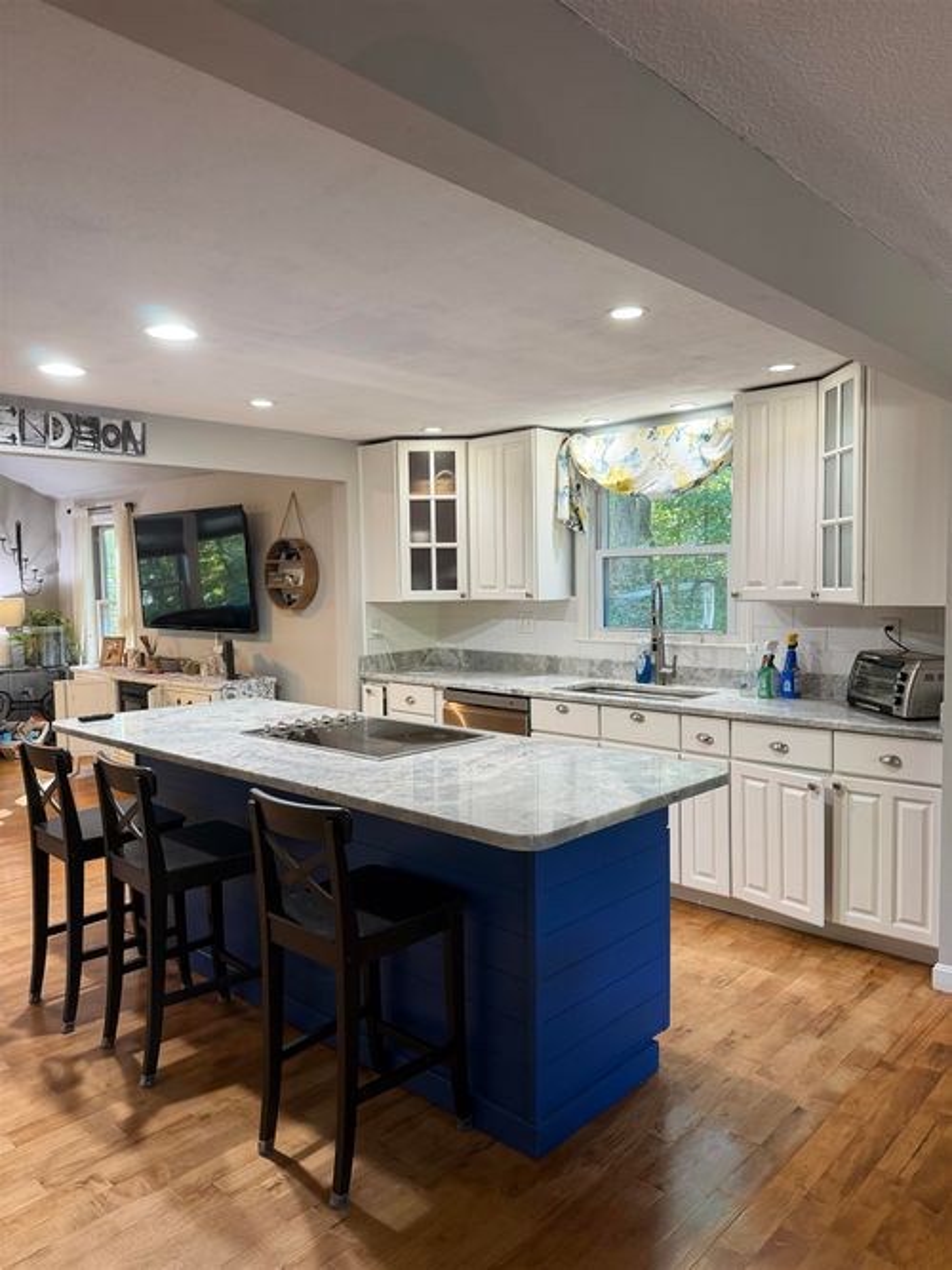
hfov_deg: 56.8
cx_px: 476
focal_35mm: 24
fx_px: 880
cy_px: 635
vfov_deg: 71.6
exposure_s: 1/60
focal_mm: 6.76
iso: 200
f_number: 1.78
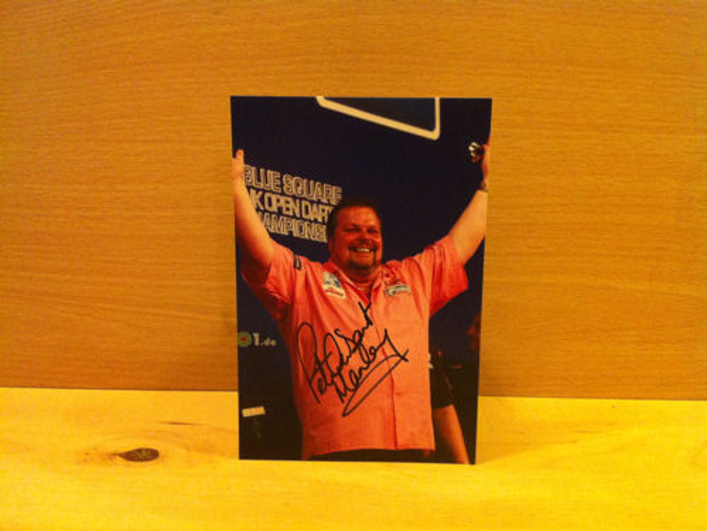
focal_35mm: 35
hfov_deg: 52.6
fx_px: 715
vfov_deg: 40.7
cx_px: 354
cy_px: 266
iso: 400
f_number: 2.8
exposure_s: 1/15
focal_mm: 3.85
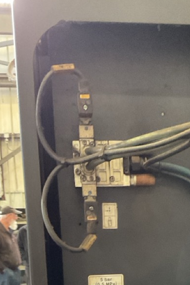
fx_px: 522
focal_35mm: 66
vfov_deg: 28.5
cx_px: 173
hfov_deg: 20.2
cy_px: 290
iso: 500
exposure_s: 1/30
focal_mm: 3
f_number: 1.8
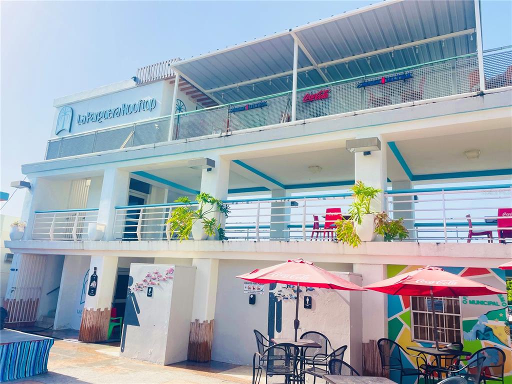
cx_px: 256
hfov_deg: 67.3
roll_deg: -3.1
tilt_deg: +13.6
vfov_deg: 53.1
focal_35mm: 26
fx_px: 385
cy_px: 192
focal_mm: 4.2
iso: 32
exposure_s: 1/2817
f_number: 1.6
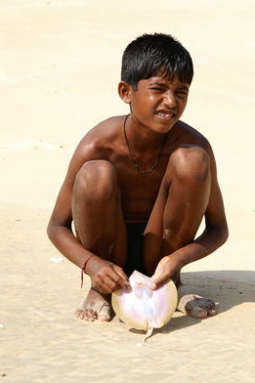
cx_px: 207
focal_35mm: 245
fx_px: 2605
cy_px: 194
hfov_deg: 5.6
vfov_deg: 8.4
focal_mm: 100
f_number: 8
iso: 200
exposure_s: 1/640
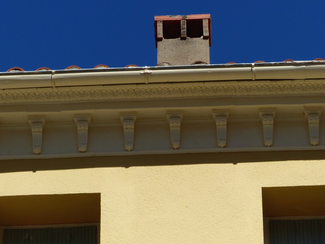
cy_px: 122
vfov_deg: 6.6
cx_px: 163
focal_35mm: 226
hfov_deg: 8.8
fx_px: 2123
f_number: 4.5
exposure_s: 1/1600
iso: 100
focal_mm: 36.7
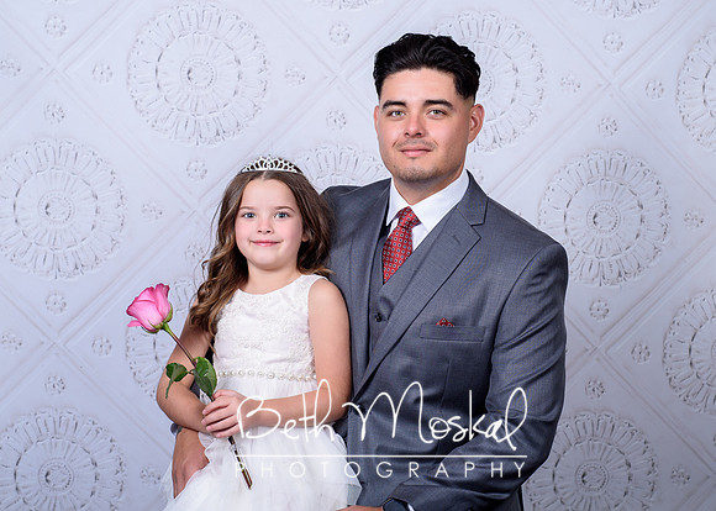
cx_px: 406
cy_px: 224
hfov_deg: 31.0
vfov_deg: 22.4
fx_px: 1290
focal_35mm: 63
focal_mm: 50
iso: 100
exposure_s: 1/200
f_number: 5.6
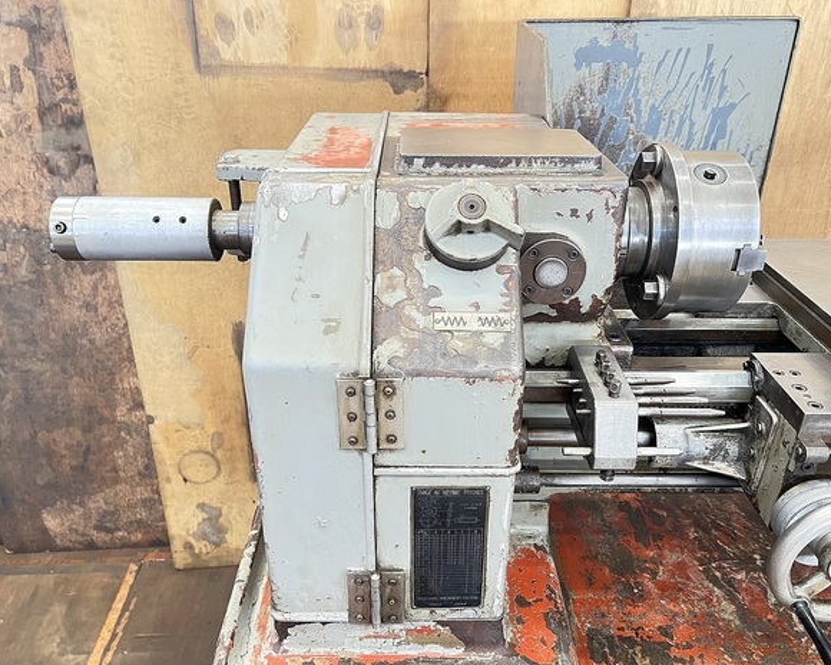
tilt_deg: -28.6
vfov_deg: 51.5
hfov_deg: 62.2
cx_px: 427
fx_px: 689
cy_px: 335
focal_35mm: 28
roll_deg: -0.3
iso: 320
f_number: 1.5
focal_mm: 5.7
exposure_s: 1/60
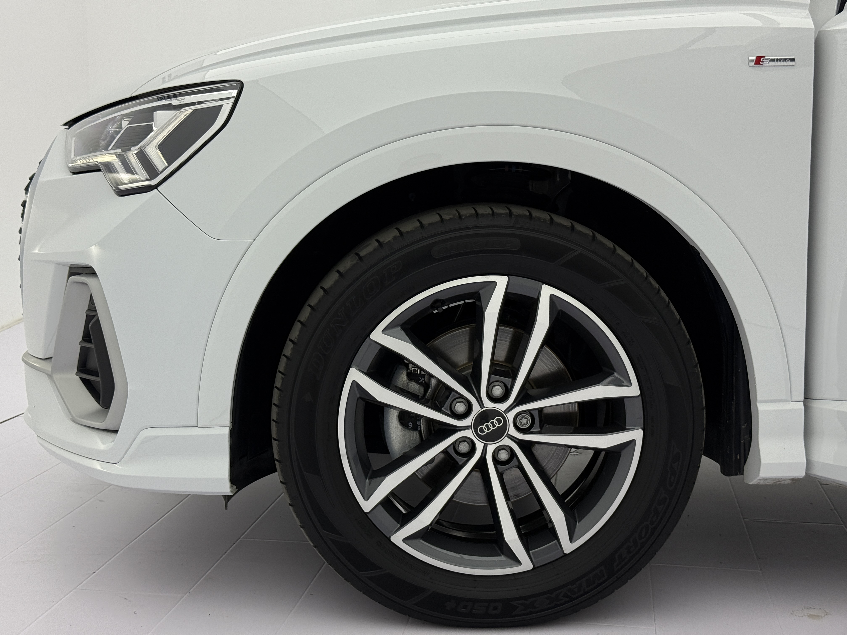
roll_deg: -0.4
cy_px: 318
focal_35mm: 48
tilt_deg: -7.6
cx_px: 424
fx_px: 1174
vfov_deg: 30.3
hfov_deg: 39.7
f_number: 1.78
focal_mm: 6.76
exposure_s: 1/409
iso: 80
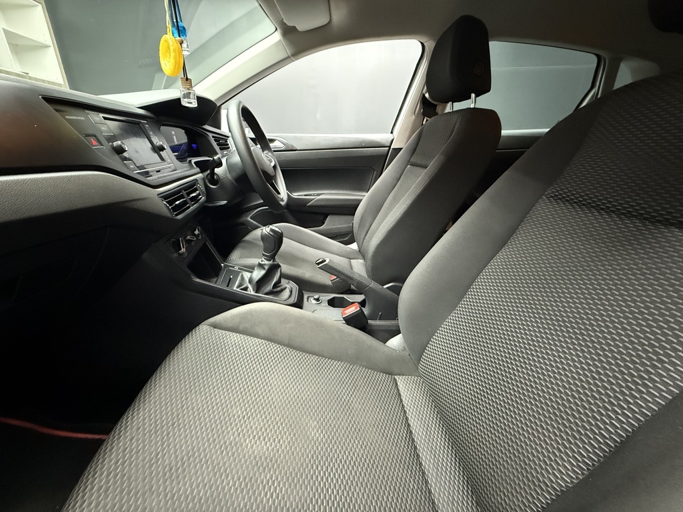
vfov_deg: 85.7
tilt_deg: -21.0
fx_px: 276
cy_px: 256
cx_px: 342
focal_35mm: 14
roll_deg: -1.4
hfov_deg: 102.1
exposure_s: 1/33
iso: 1600
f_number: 2.2
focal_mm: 2.22
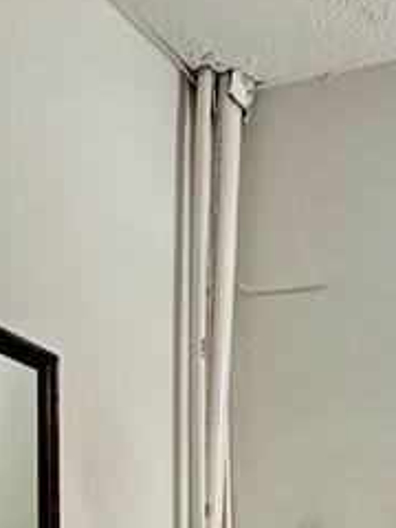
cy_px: 847
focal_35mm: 70
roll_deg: -1.9
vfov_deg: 21.8
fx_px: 1068
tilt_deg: -6.6
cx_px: 385
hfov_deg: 20.4
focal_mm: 2.22
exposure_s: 1/60
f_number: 2.2
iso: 160
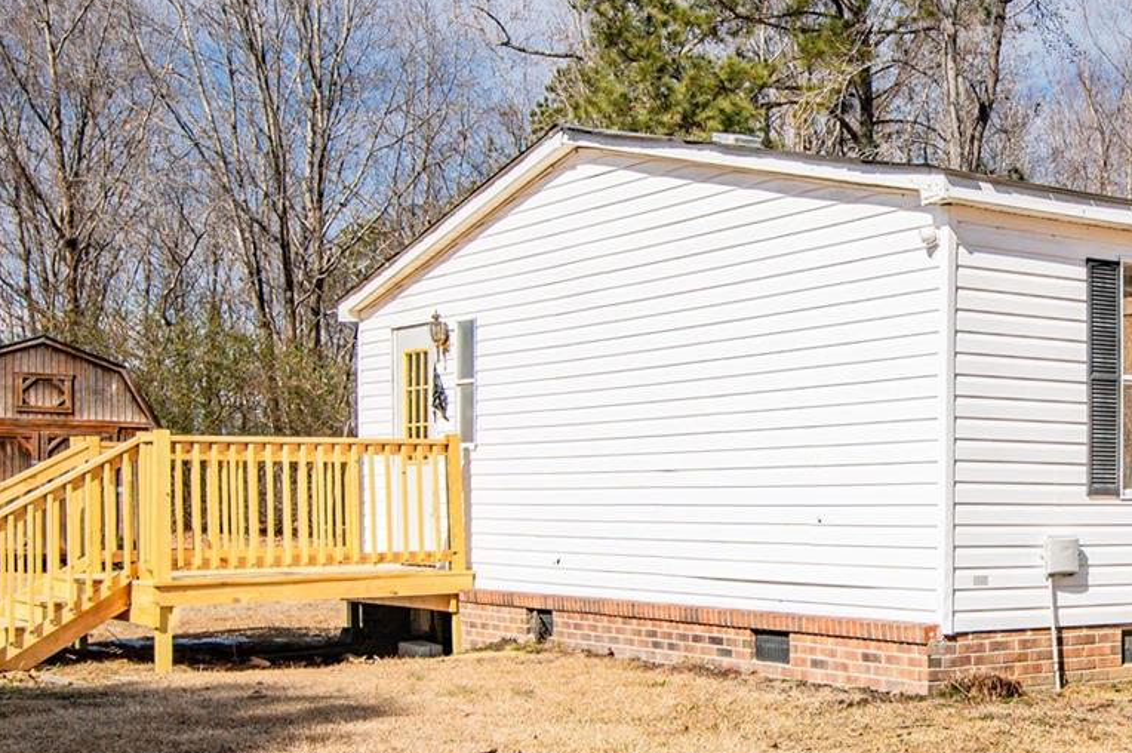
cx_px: 1018
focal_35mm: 59
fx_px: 1854
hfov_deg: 32.3
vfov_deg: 22.8
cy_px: 528
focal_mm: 22
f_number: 9
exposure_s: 1/640
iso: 100
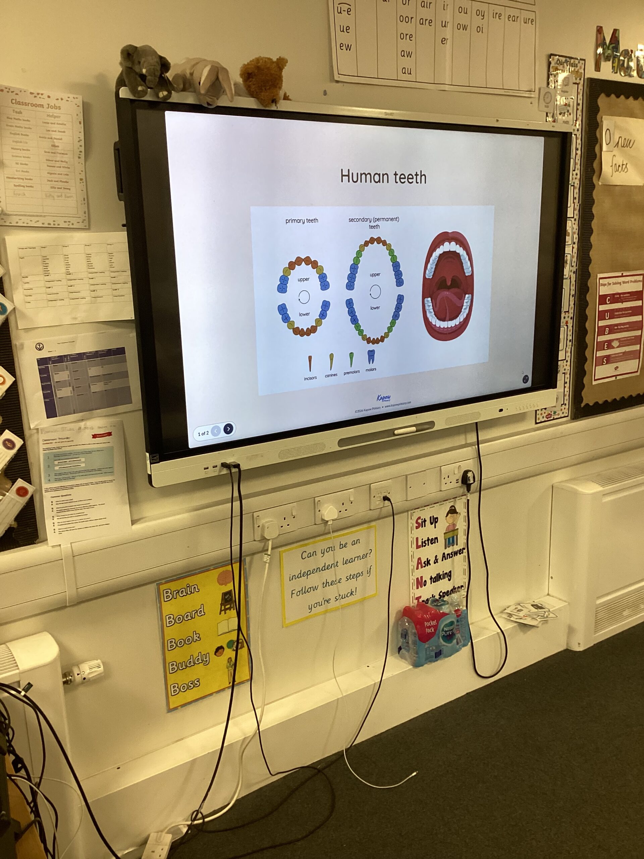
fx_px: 769
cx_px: 322
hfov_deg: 45.4
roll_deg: +2.2
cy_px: 430
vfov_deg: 58.4
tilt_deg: -14.8
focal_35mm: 31
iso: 125
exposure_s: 1/50
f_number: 2.4
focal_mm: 3.3
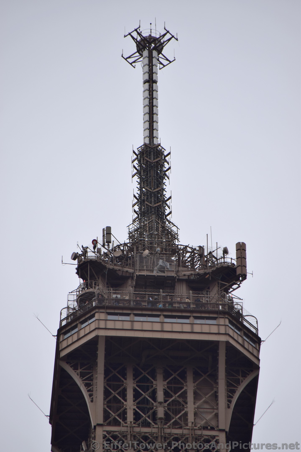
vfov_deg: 5.5
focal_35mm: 375
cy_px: 226
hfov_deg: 3.7
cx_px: 150
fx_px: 4703
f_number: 7.1
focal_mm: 250
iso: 200
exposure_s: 1/800
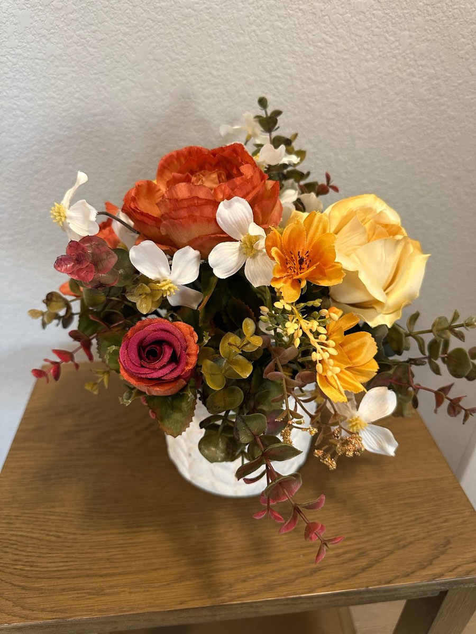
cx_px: 238
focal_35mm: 24
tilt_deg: -32.1
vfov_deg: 71.6
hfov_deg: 56.8
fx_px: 440
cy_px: 317
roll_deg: -0.9
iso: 320
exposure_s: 1/60
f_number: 1.78
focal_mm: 6.86
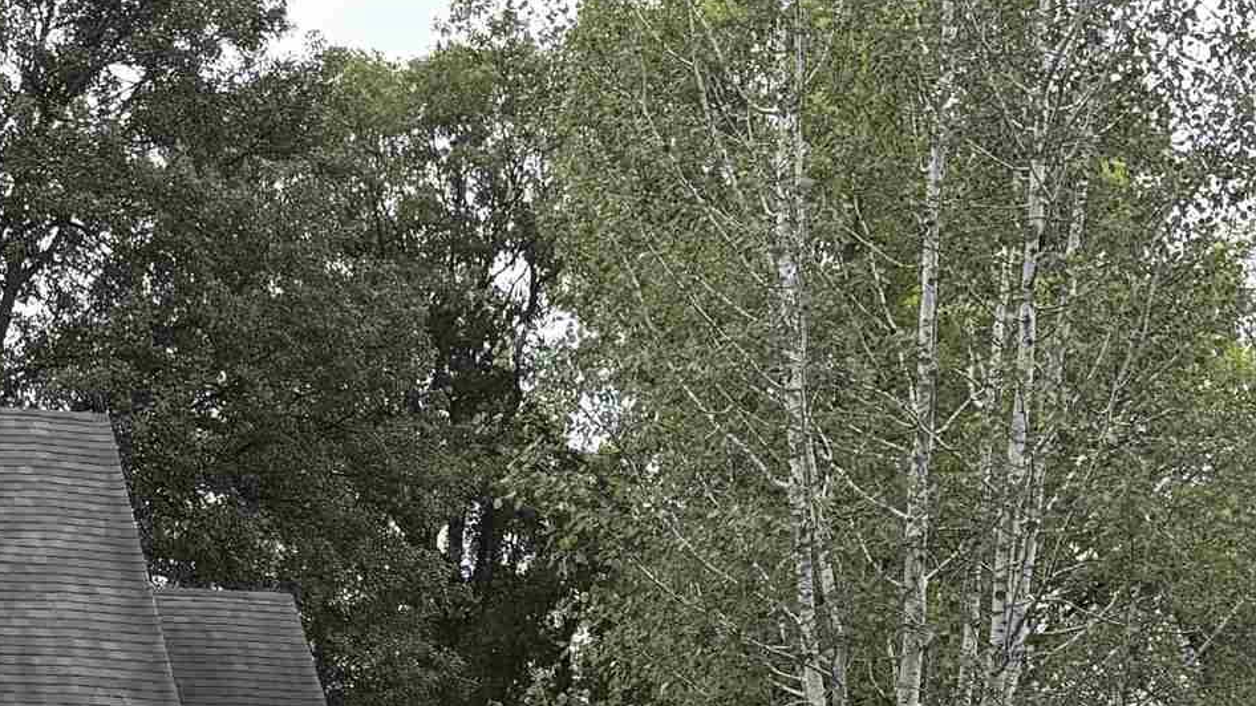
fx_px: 3064
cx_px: 450
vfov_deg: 11.7
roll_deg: -1.5
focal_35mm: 92
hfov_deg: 23.1
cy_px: 1452
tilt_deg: -9.9
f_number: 1.6
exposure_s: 1/279
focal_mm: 5.96
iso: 50
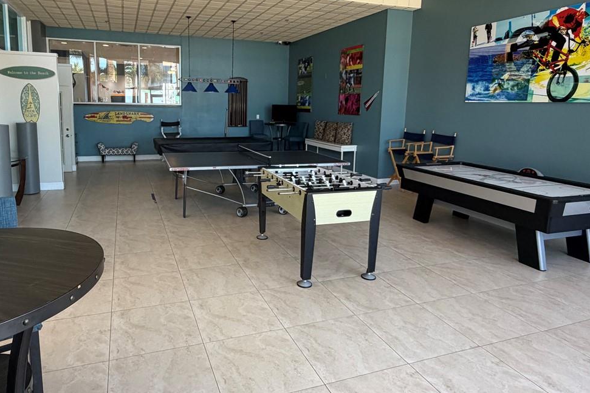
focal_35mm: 24
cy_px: 156
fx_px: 393
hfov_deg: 73.5
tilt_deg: -8.5
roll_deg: -0.8
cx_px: 261
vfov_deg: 52.7
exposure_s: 1/111
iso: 320
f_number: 2.2
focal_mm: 2.22
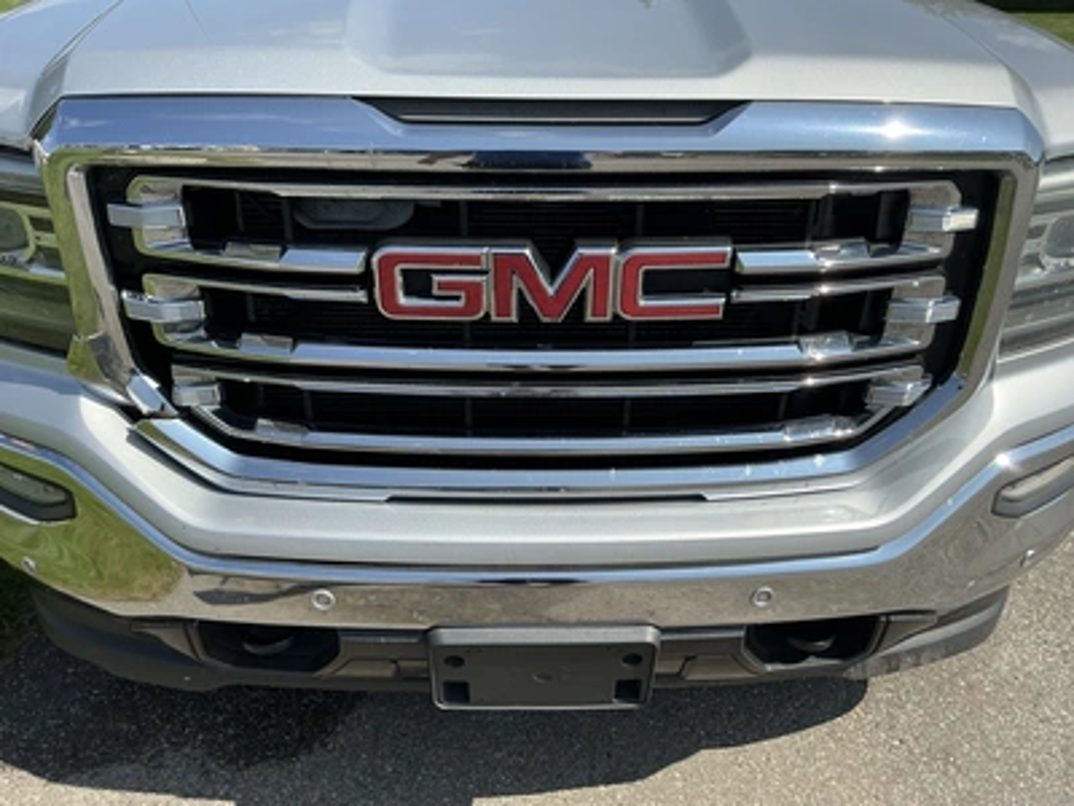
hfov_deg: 63.4
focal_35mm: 28
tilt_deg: -28.0
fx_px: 869
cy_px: 403
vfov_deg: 49.7
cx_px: 537
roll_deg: -1.5
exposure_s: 1/1730
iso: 25
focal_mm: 3
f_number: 1.8
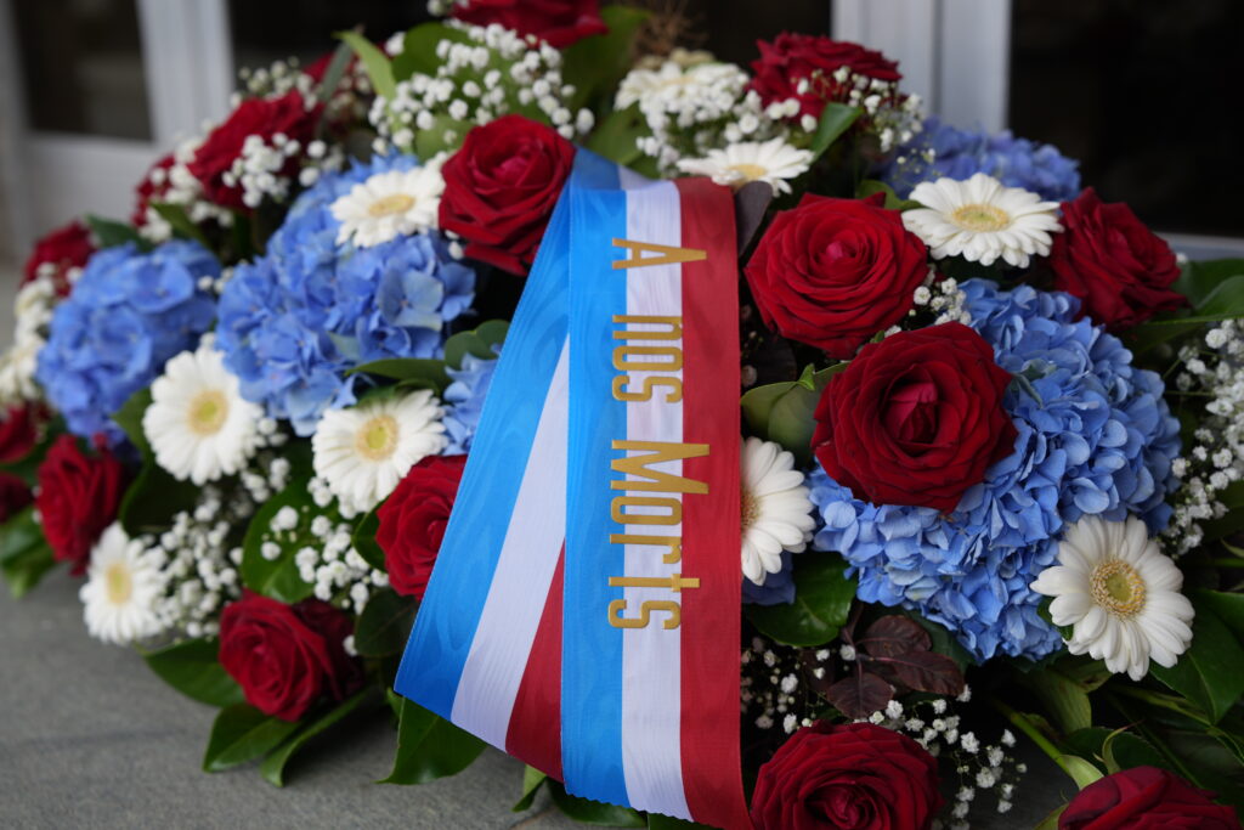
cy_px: 415
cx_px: 622
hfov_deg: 39.6
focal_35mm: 50
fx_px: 1728
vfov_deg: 27.0
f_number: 4
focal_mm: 50
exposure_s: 1/160
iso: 125
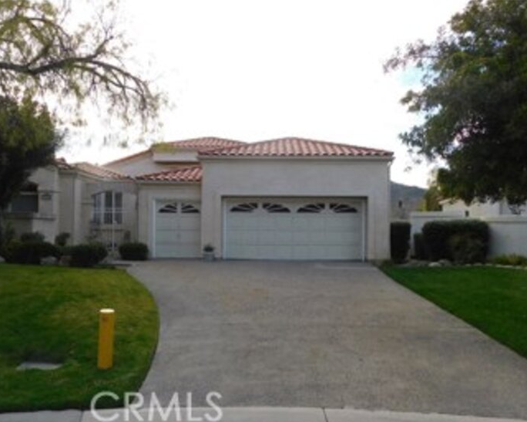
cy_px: 214
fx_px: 499
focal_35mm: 32
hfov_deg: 55.6
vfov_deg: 45.8
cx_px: 247
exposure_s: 1/320
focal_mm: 5.3
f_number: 3.2
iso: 125
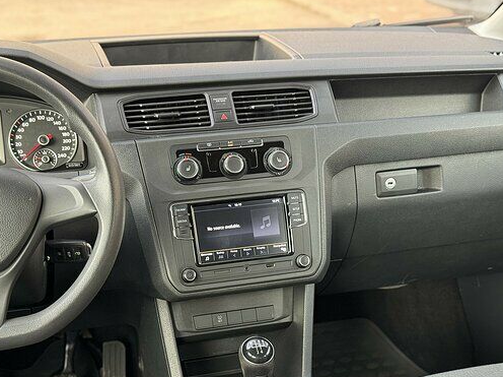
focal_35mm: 53
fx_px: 769
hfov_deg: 36.2
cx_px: 238
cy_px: 203
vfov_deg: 27.5
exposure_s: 1/48
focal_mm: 6.76
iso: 250
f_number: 1.78
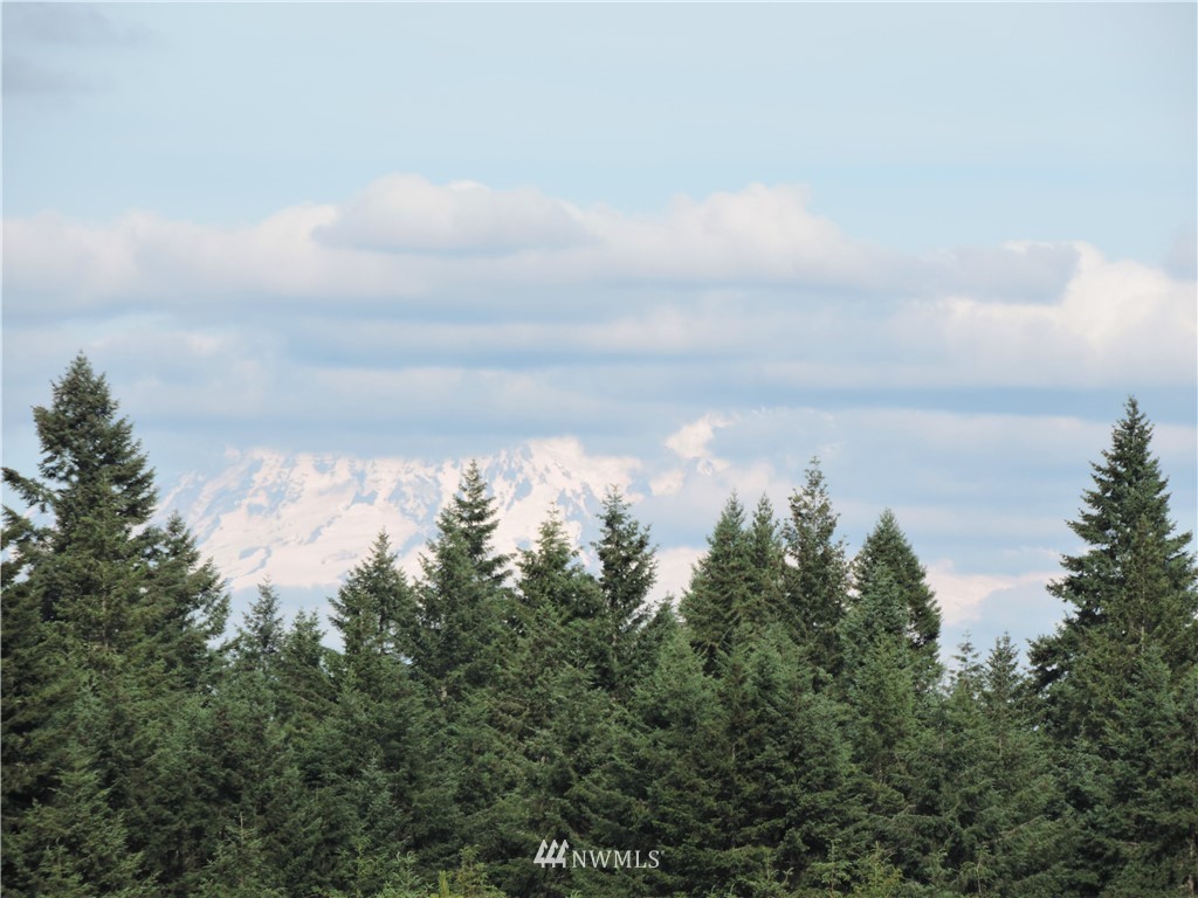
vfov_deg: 3.7
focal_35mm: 400
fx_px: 13843
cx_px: 599
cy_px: 449
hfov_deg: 5.0
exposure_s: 1/400
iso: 80
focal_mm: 71.3
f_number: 4.8
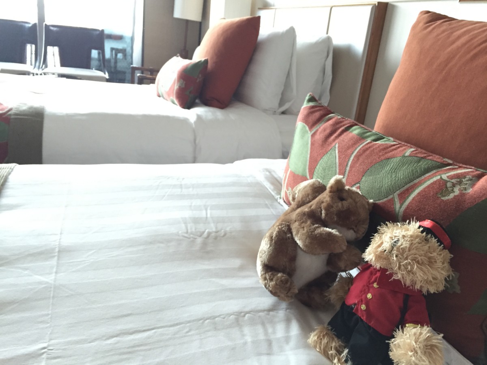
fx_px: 408
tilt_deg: -19.2
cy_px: 182
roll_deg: -5.8
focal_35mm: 29
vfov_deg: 48.2
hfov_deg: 61.7
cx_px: 244
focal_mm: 4.15
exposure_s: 1/30
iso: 160
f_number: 2.2
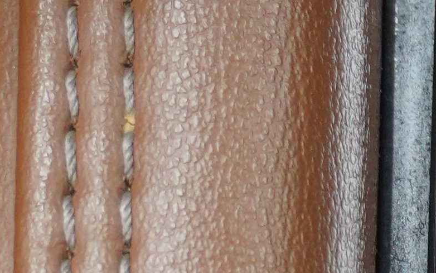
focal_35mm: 330
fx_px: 3922
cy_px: 712
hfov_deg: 6.1
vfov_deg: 3.9
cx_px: 1002
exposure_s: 1/60
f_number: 5
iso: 1000
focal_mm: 33
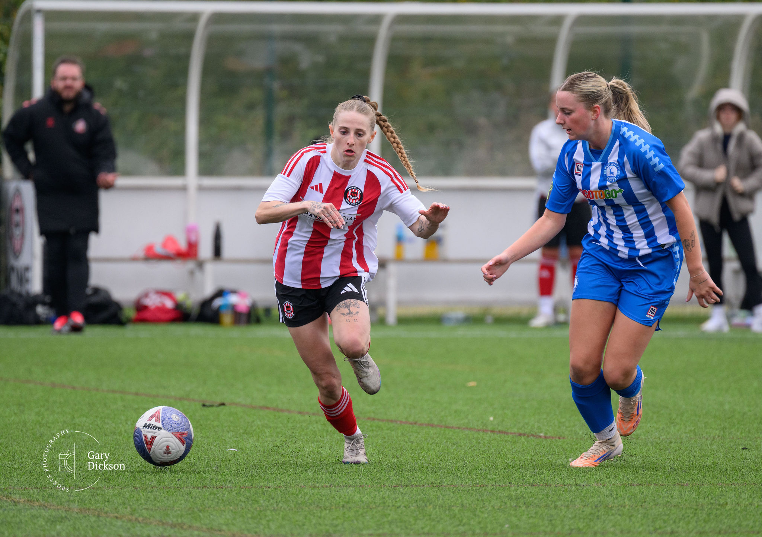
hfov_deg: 4.0
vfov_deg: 2.8
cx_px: 371
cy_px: 254
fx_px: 10956
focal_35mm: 509
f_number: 5.6
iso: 1400
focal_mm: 400
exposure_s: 1/1250
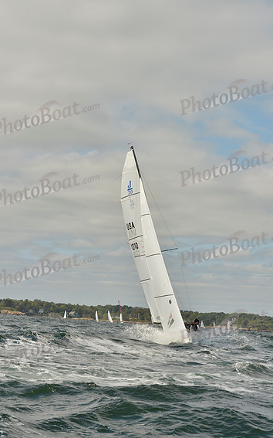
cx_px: 140
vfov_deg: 28.2
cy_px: 218
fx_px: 870
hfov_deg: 17.8
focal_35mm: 73
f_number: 9
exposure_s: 1/1600
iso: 400
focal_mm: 70
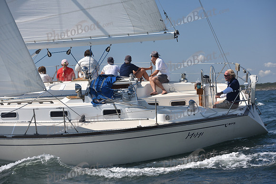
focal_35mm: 70
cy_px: 92
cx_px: 138
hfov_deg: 28.8
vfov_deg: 19.5
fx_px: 537
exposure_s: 1/1250
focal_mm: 70
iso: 250
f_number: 5
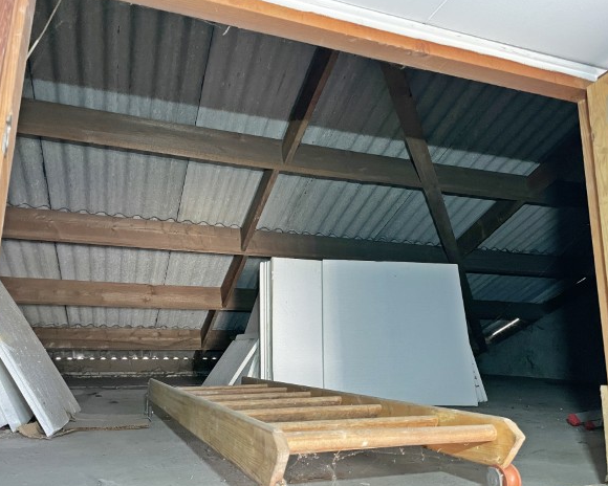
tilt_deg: +12.6
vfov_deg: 51.5
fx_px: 504
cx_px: 321
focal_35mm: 28
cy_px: 246
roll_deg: -0.4
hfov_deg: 62.2
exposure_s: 1/30
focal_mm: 4.2
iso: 640
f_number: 1.6
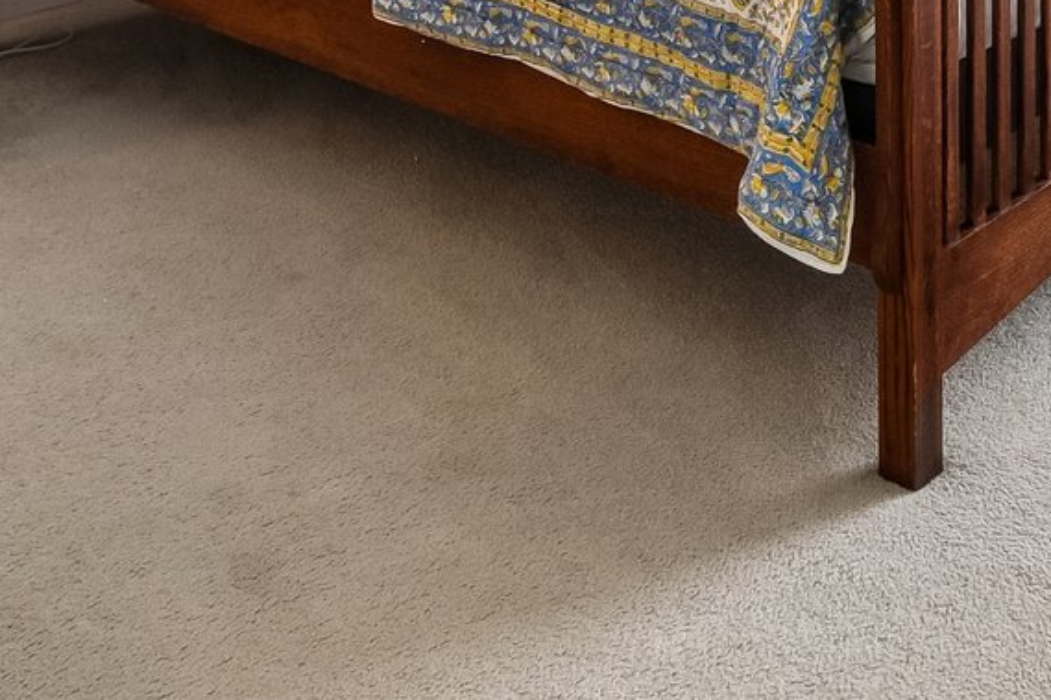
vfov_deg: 19.6
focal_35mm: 54
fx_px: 1576
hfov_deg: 35.5
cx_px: 868
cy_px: -505
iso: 400
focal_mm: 10
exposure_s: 1/80
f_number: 8
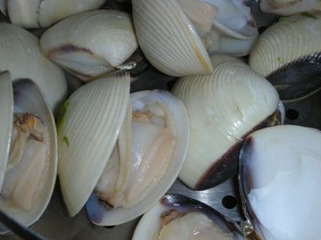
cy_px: 132
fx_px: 630
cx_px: 170
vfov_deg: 21.6
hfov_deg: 28.6
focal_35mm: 68
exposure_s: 1/120
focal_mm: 10.1
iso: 50
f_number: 10.5
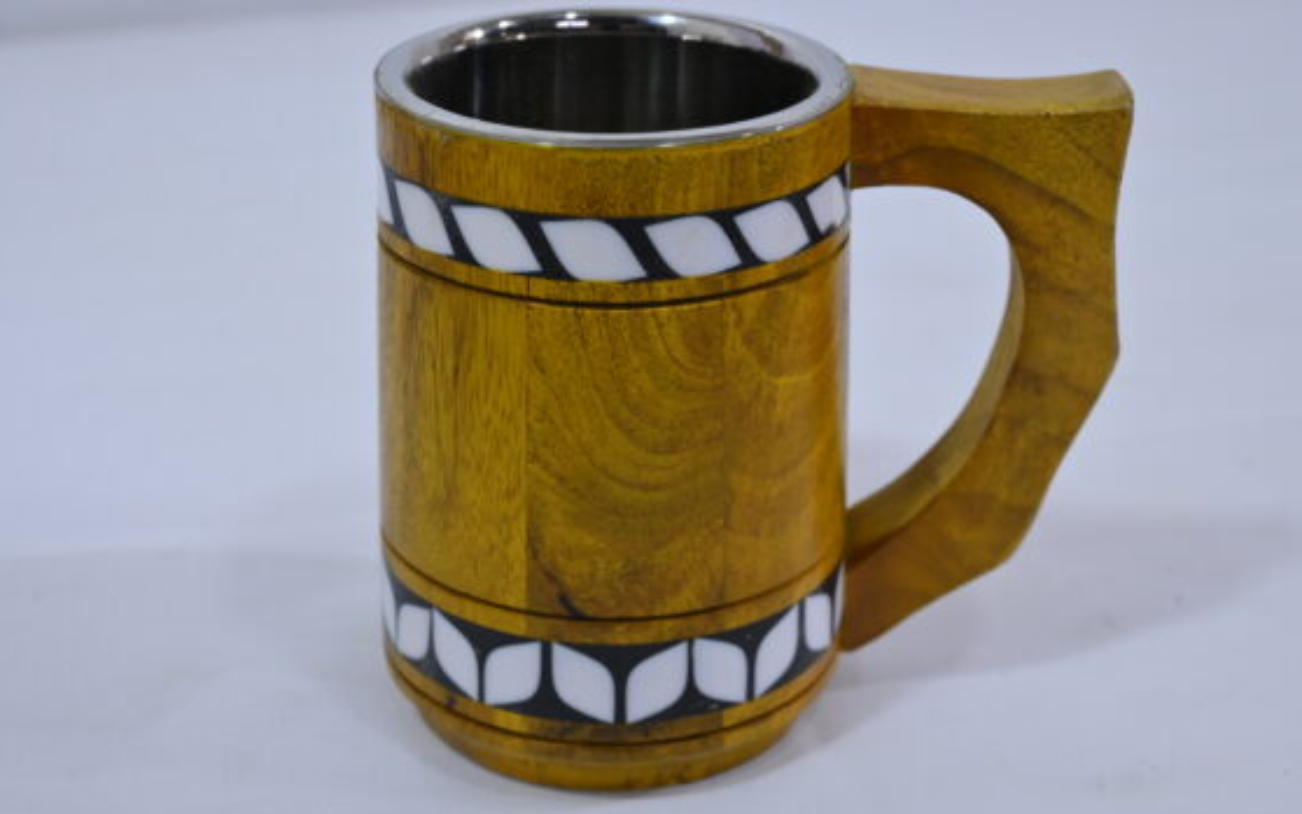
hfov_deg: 35.1
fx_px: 2058
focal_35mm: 58
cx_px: 677
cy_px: 428
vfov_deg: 22.4
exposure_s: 1/125
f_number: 7.1
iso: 500
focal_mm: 53
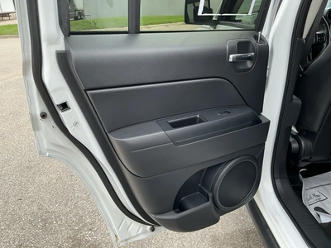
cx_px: 166
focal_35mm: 28
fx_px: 268
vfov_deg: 49.7
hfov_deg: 63.4
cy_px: 124
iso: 25
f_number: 1.8
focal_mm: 3
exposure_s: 1/320
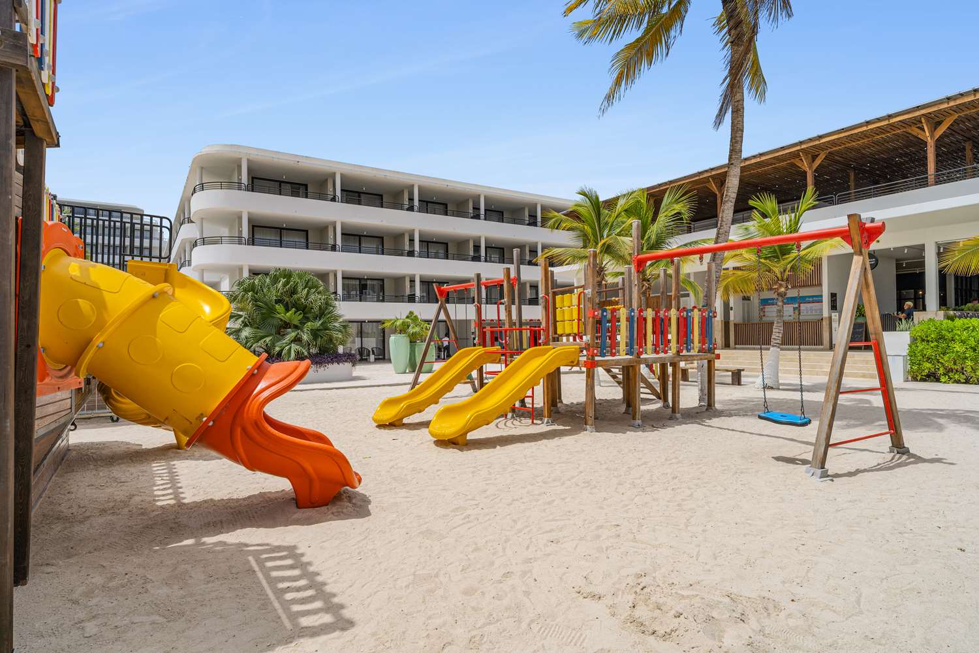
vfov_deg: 61.9
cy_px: 326
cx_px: 490
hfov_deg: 84.0
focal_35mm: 20
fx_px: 544
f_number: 8
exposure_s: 1/500
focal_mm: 20
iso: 125
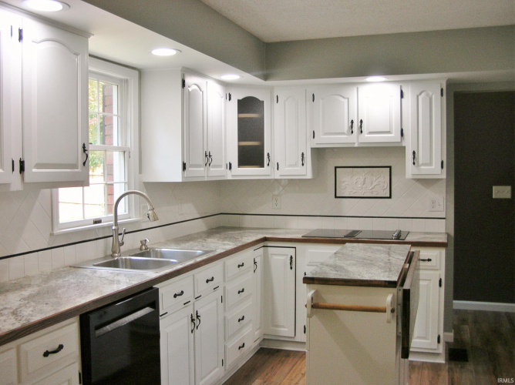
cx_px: 258
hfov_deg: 44.8
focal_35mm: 42
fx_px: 624
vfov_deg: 34.3
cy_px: 192
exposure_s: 1/41.2
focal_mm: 6.9
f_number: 2.8
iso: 50
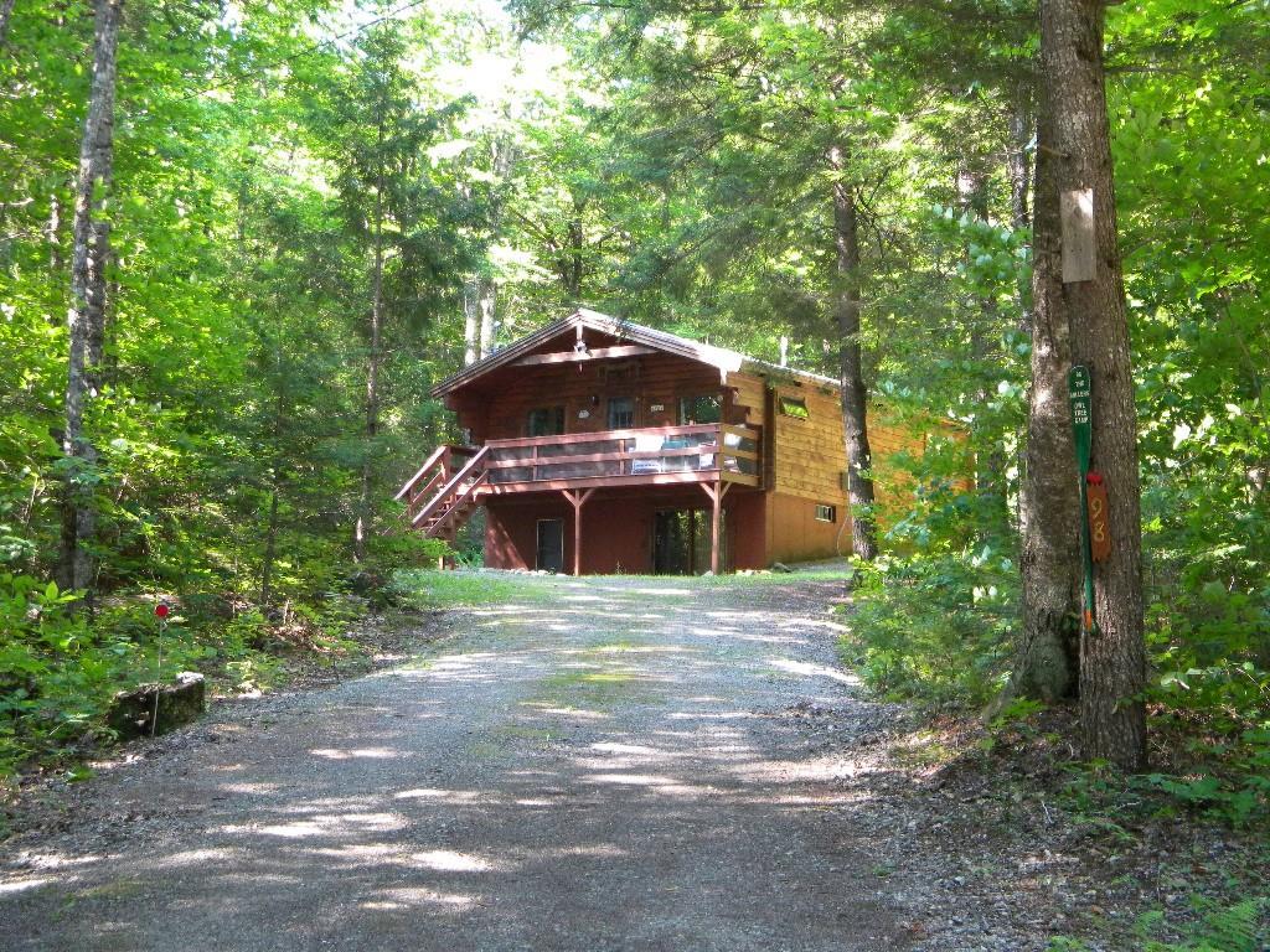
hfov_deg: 34.3
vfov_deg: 26.1
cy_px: 476
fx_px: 2055
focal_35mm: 56
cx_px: 635
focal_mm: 10.1
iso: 334
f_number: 4.1
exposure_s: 1/53.6
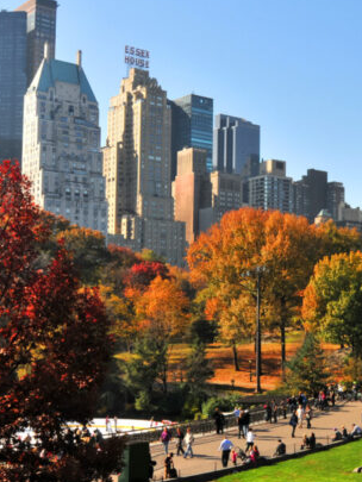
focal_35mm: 57
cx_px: 363
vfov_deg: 33.8
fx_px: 794
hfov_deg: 24.5
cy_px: 252
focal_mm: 20
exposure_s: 1/500
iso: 200
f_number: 8
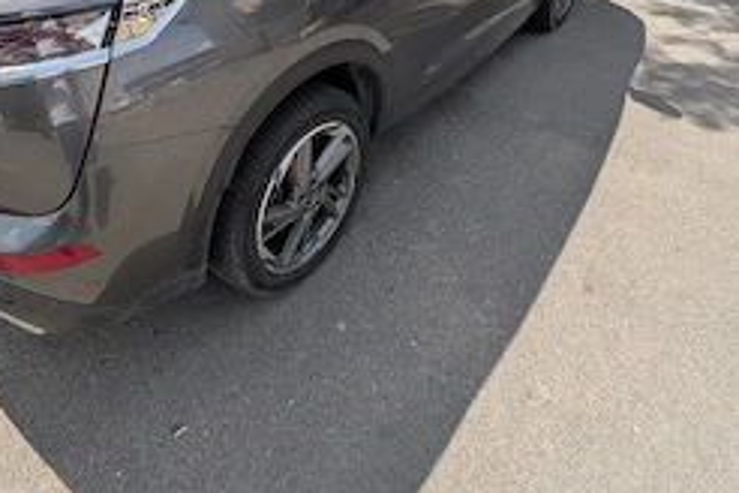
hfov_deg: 77.6
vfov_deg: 55.0
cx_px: 291
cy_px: 135
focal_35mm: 22
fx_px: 452
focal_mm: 1.54
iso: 34
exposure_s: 1/833
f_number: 2.2
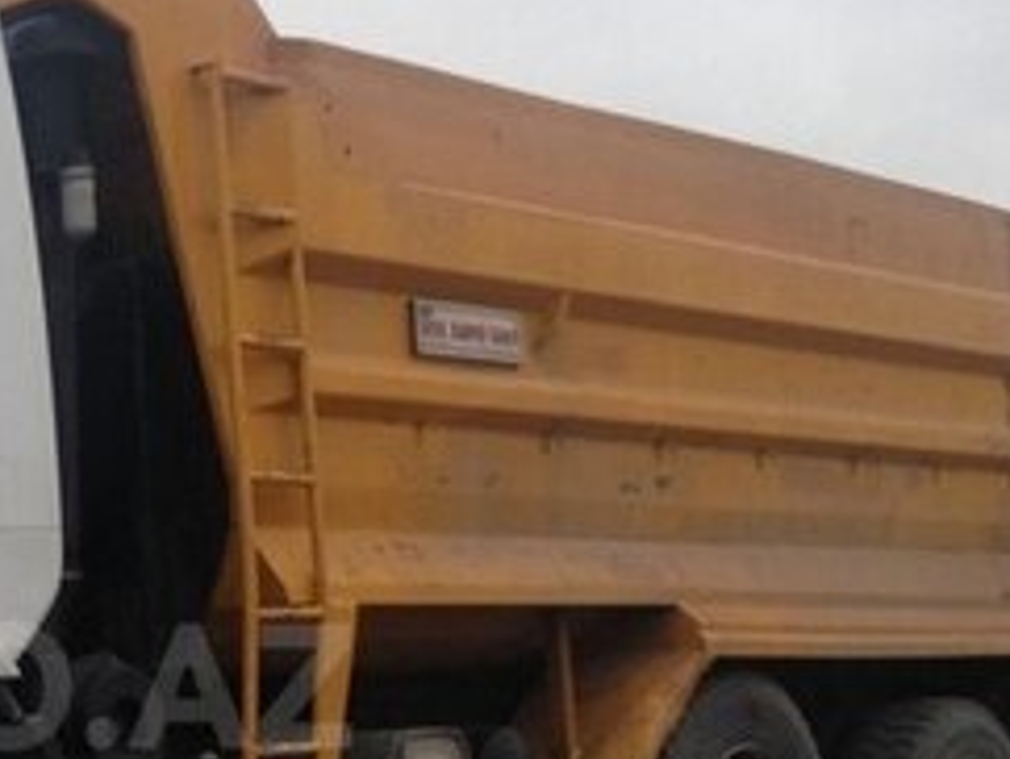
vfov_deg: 16.2
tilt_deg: +2.6
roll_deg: +1.4
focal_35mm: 90
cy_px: 686
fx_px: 2629
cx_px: -75
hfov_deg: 20.8
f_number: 2.4
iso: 80
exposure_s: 1/20
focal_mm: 4.12
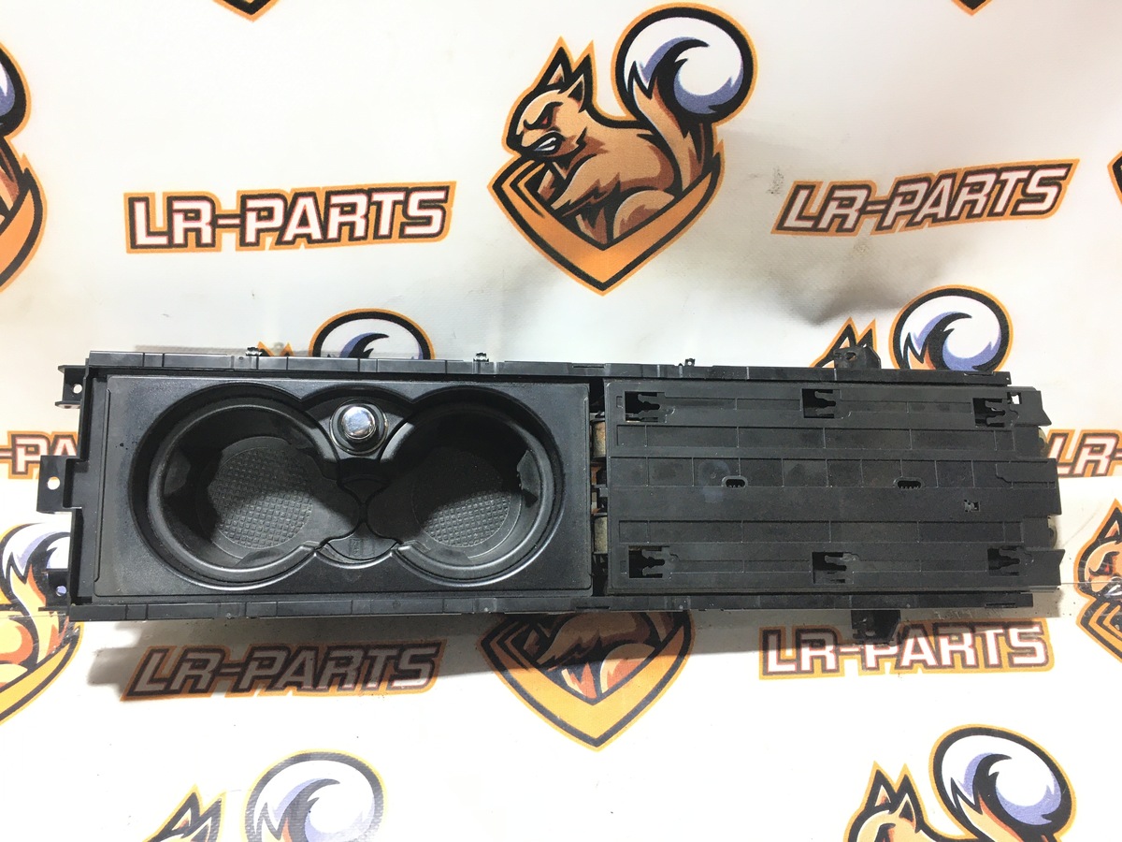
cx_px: 561
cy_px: 421
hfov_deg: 61.7
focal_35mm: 29
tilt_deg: -44.8
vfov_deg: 48.2
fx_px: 940
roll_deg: -0.9
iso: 50
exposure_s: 1/33
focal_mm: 4.15
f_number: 2.2
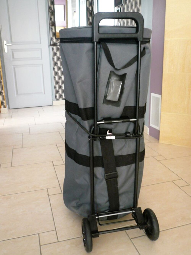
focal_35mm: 32
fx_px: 235
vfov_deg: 56.8
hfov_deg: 44.2
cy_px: 128
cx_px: 96
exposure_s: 1/15
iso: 160
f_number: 2.9
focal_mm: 5.2
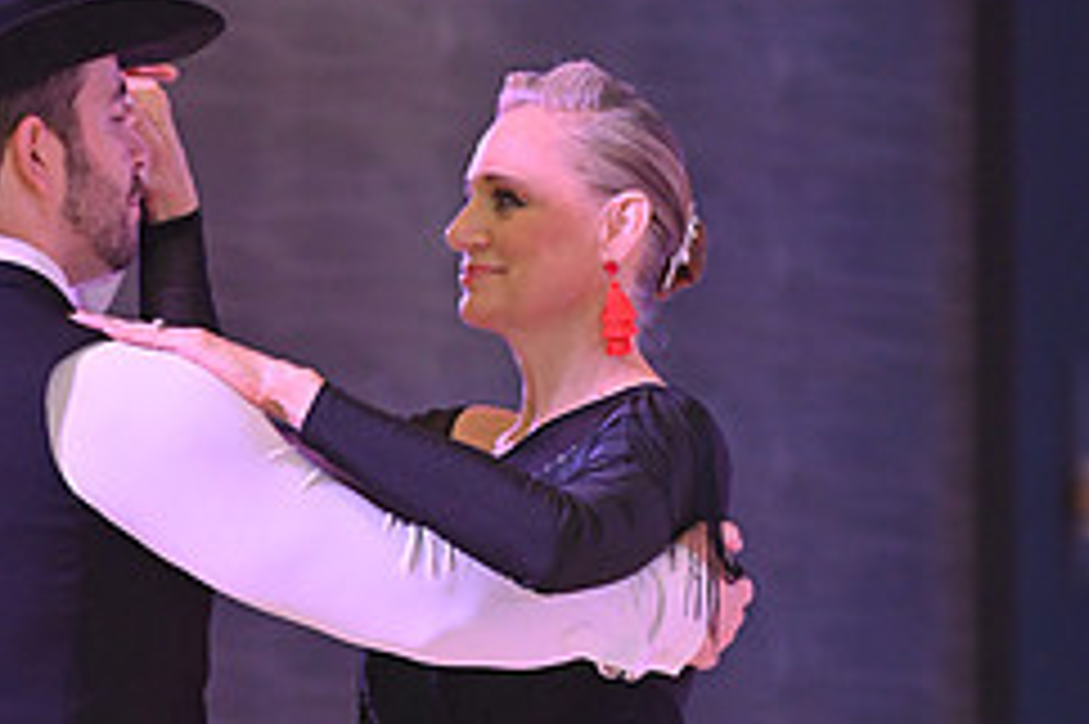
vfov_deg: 5.6
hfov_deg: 8.4
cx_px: 317
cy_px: 949
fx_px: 7406
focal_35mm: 245
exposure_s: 1/250
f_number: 5
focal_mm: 102
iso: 2200
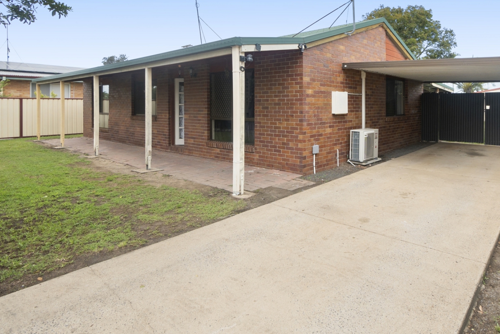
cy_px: 121
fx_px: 305
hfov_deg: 77.6
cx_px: 303
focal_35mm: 22
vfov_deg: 56.4
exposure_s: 1/160
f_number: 10
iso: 100
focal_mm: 10
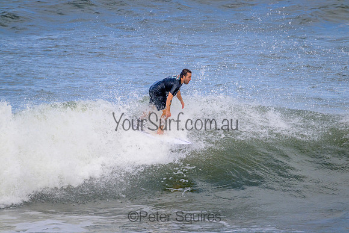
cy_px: 116
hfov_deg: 2.6
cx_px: 174
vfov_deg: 1.7
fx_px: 7757
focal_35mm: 800
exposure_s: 1/2000
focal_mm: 800
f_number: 11
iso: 720
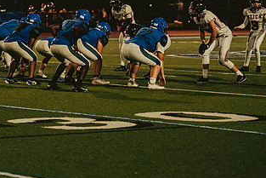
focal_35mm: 204
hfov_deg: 10.1
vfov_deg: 6.7
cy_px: 18
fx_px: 1508
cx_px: 57
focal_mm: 110
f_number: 2.8
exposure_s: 1/1000
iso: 2500
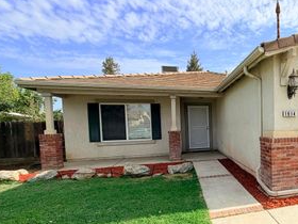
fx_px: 215
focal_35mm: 25
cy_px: 135
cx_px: 254
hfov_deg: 61.2
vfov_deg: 54.5
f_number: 2.2
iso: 20
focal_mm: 2.22
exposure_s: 1/1001
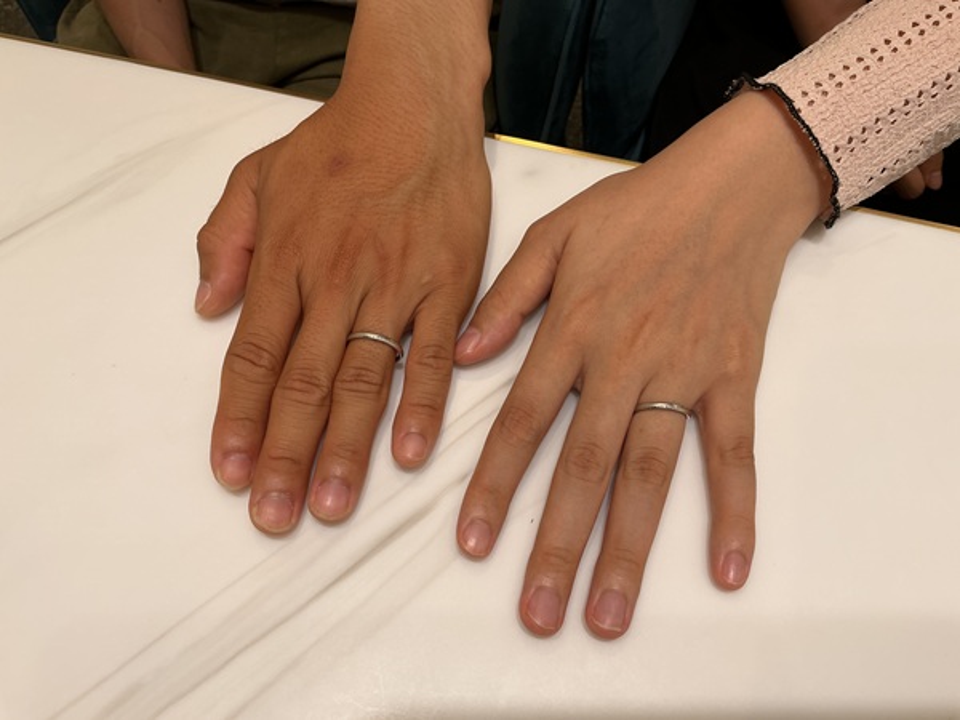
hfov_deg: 61.7
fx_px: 804
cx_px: 480
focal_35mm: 29
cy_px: 360
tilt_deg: -62.9
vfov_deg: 48.2
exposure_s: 1/172
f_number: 1.8
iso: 20
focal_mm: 3
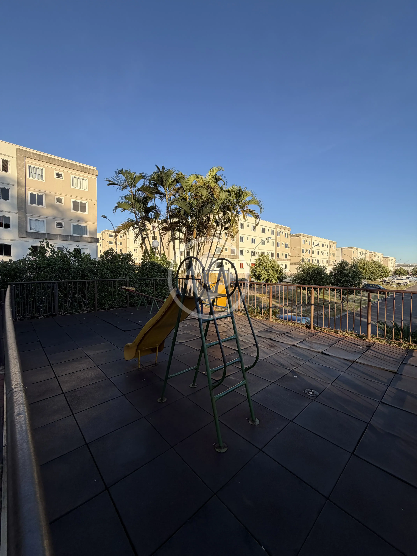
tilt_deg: -2.2
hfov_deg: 85.7
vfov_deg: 102.1
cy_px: 278
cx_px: 208
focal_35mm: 14
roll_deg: +0.2
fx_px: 225
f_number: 2.2
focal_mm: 2.22
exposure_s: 1/585
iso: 40
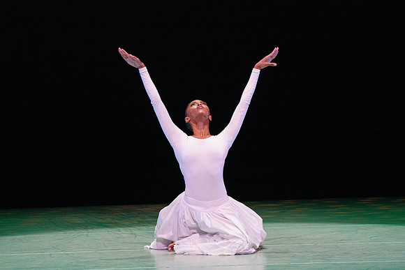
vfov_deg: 2.6
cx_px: 215
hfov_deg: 4.0
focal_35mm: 520
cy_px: 131
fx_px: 5853
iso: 5000
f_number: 6.3
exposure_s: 1/400
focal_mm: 400
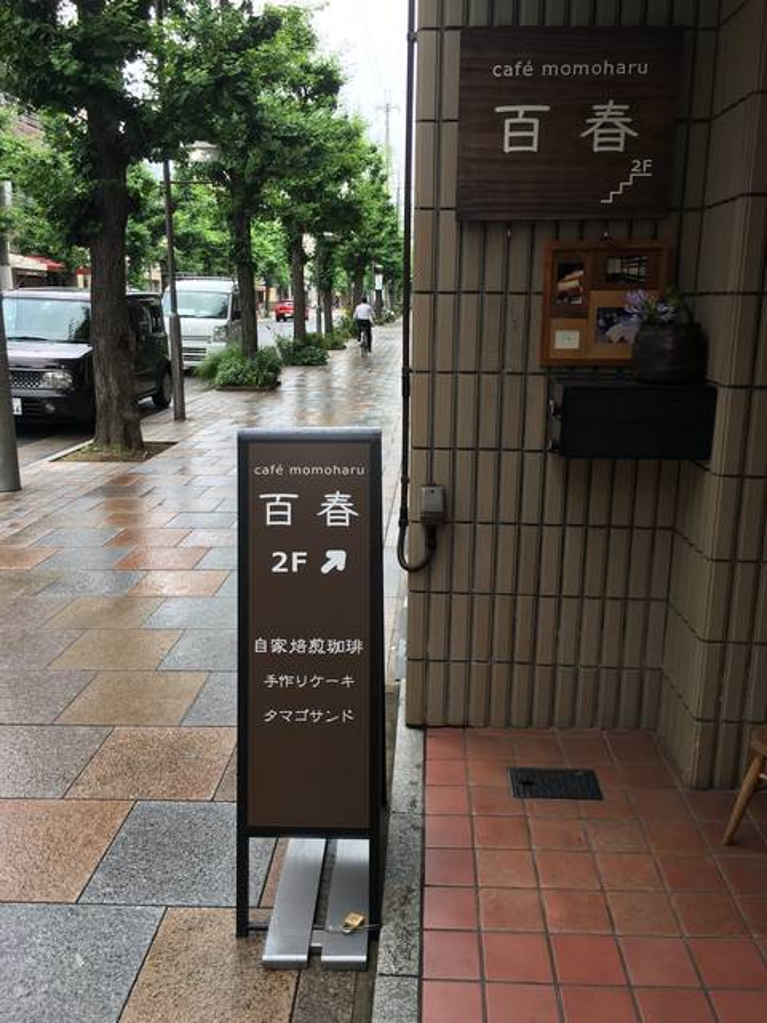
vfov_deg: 61.7
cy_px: 512
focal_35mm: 29
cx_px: 384
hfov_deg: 48.2
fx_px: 857
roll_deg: -1.4
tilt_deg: -12.1
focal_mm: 4.15
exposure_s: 1/229
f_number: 2.2
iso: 25
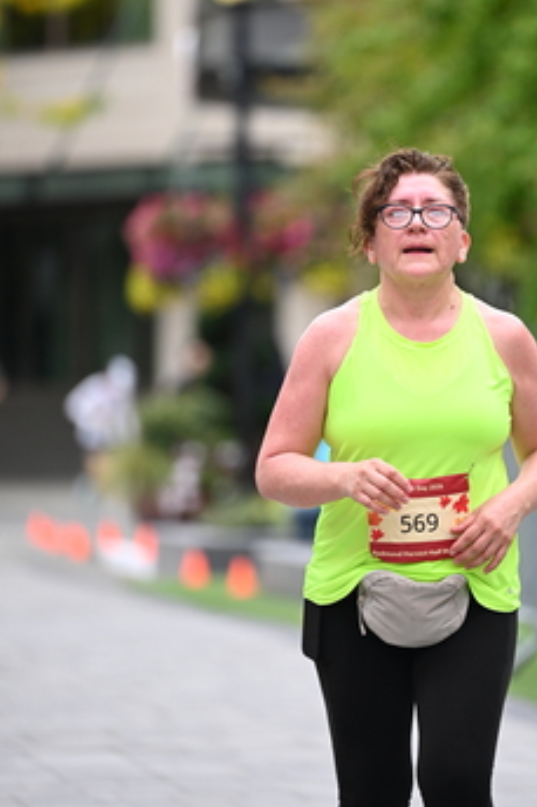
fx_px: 7167
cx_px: 426
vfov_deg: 6.4
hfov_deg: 4.3
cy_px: 338
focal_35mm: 320
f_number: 2.8
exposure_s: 1/1600
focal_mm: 200
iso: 640
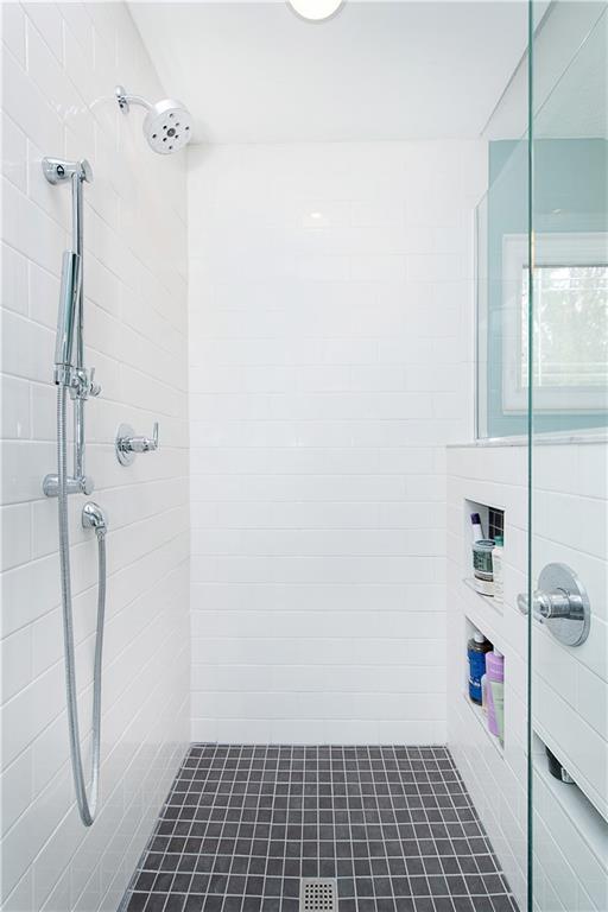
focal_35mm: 15
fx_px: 380
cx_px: 304
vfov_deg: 100.4
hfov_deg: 77.3
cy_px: 456
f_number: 5.6
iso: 320
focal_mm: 15
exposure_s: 1/160
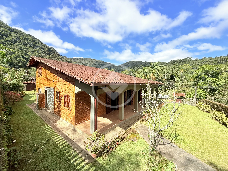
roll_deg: -0.1
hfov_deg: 102.1
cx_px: 114
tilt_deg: -1.1
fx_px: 92
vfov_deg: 85.7
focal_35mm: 14
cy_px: 86
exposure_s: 1/1033
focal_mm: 2.22
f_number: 2.2
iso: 50
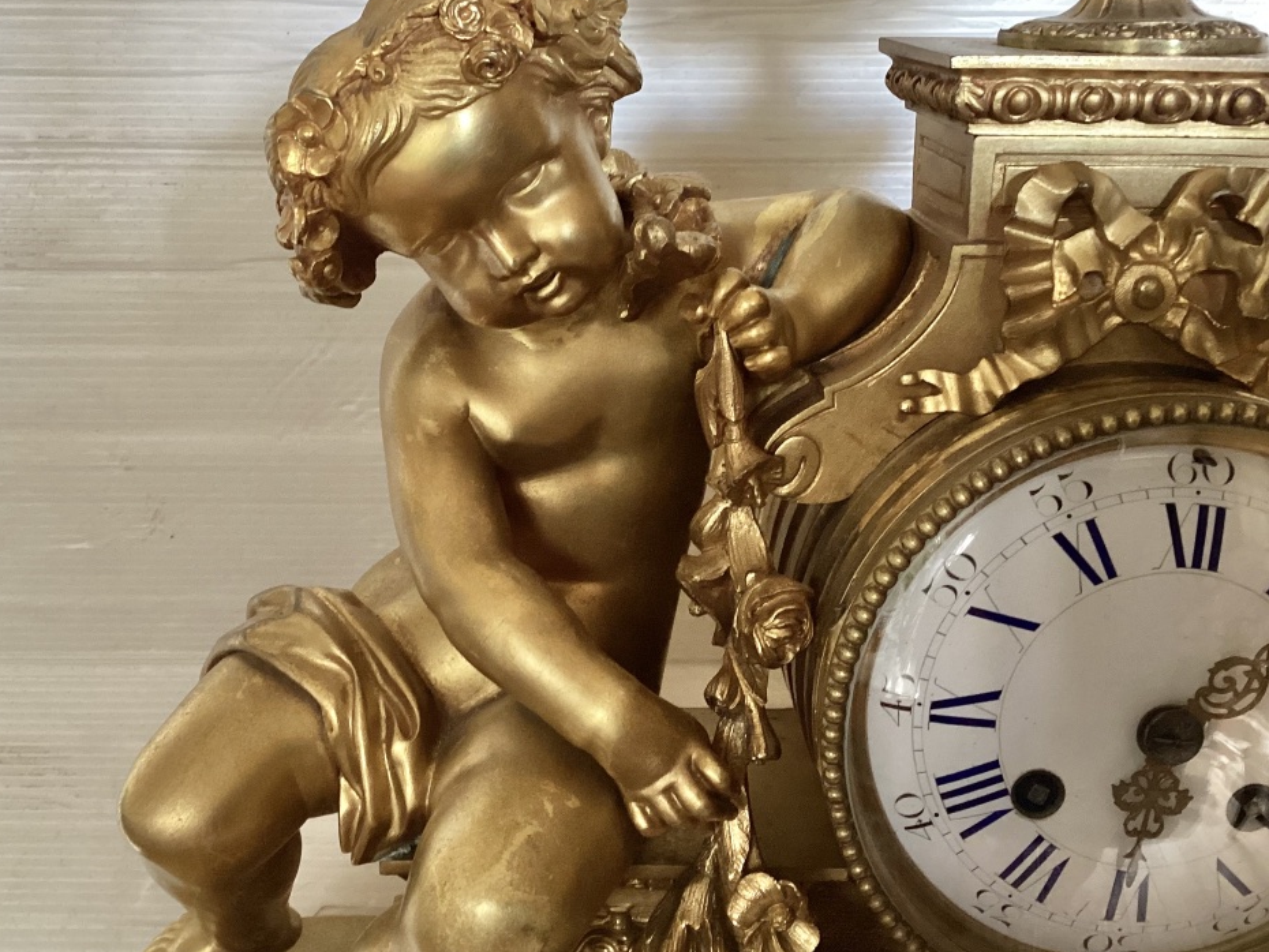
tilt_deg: -15.9
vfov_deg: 35.9
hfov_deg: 46.7
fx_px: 1467
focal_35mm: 40
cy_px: 400
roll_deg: -3.6
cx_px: 559
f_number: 2.4
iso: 250
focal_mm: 3.3
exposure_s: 1/33
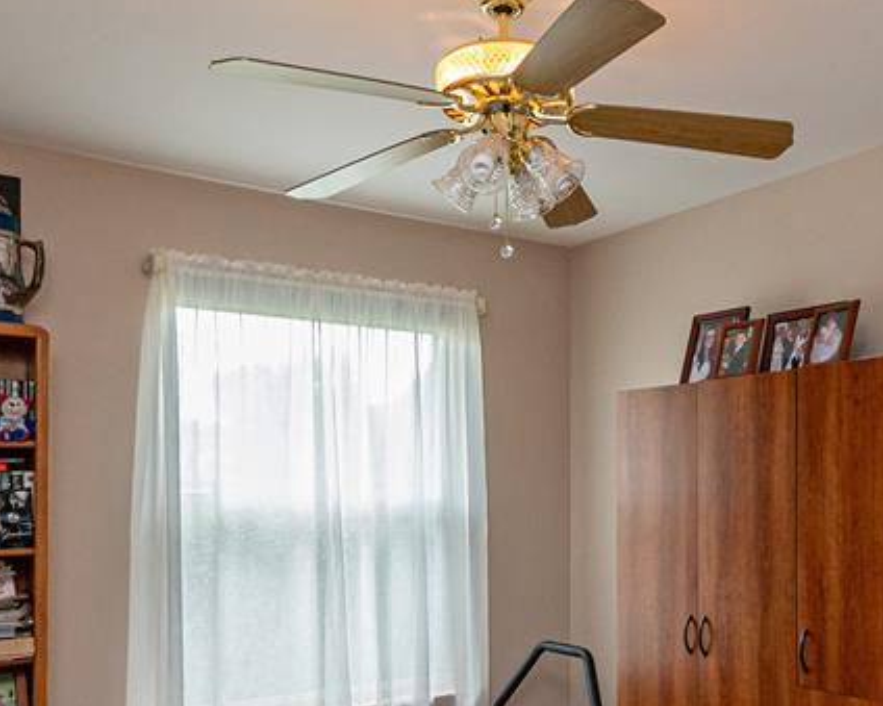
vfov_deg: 42.1
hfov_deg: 51.8
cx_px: 591
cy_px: 523
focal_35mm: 34
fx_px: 888
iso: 800
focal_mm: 10
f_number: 5.6
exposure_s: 1/50
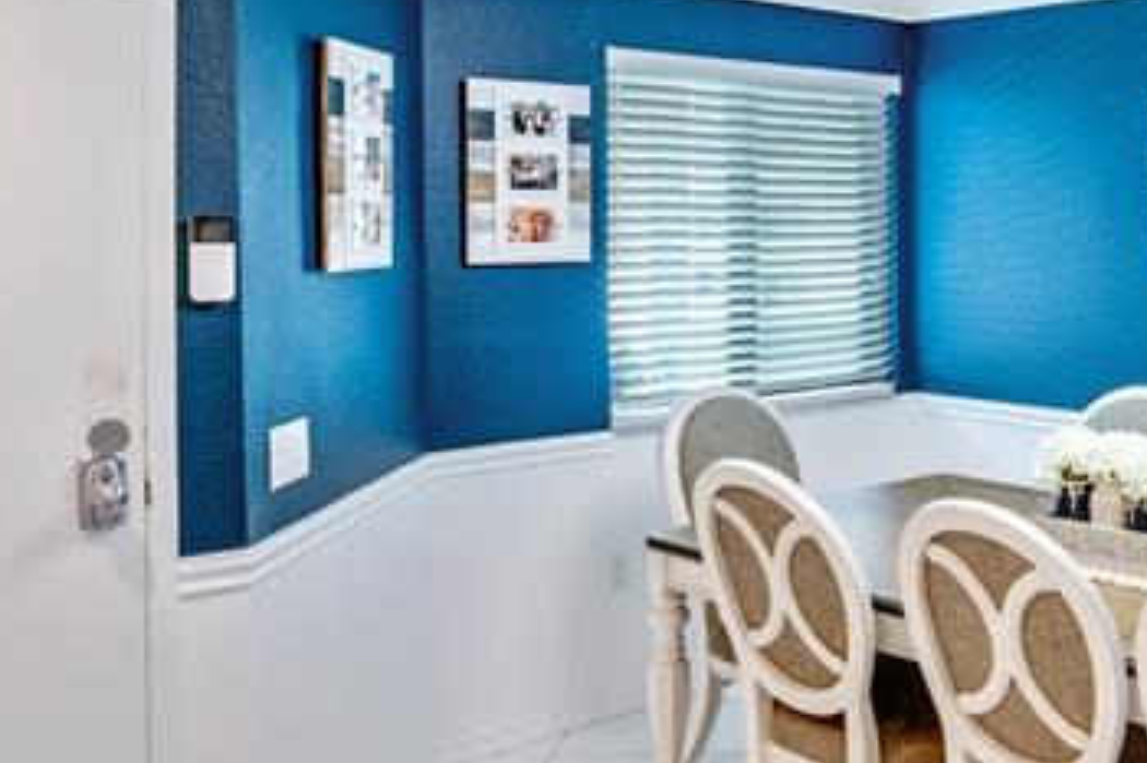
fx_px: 1306
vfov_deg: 32.4
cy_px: 260
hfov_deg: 44.5
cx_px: 957
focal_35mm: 41
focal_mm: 14
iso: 100
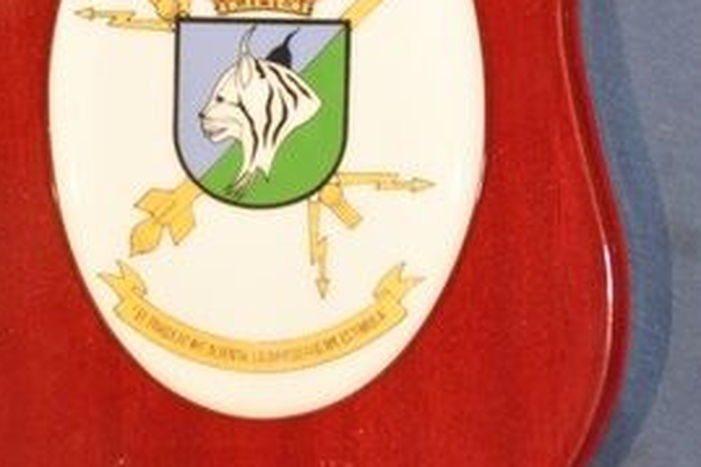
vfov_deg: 8.9
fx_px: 2997
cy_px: 160
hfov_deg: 13.3
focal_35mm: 154
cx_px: 182
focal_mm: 46
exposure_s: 1/100
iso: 3200
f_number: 5
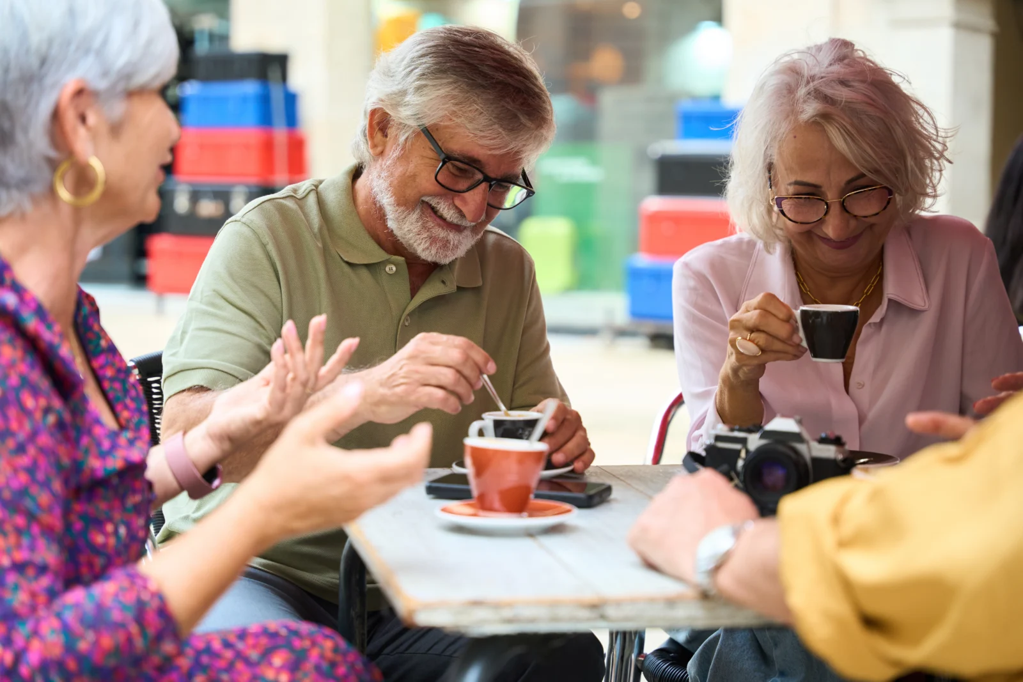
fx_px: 1989
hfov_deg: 28.8
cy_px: 341
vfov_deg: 19.5
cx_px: 512
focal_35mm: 70
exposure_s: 1/400
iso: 800
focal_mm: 70
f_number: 2.8
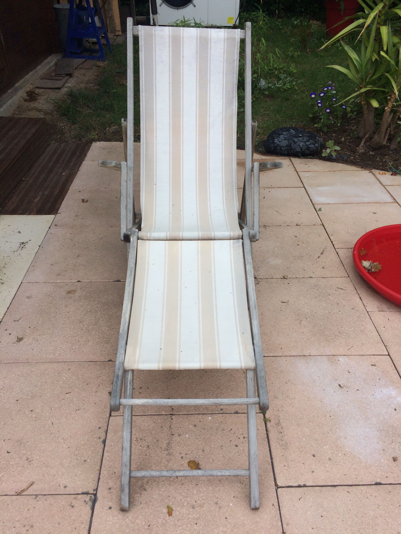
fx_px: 448
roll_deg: -0.2
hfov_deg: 48.2
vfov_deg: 61.7
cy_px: 267
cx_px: 200
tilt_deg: -36.9
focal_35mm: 29
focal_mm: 4.15
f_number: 2.2
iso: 32
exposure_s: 1/695
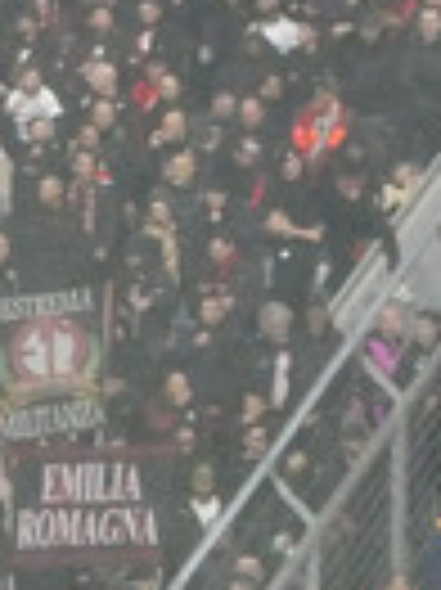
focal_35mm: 980
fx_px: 16674
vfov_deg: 2.0
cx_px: -842
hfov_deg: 1.5
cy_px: 333
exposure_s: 1/80
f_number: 5.6
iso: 1600
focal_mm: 35.8
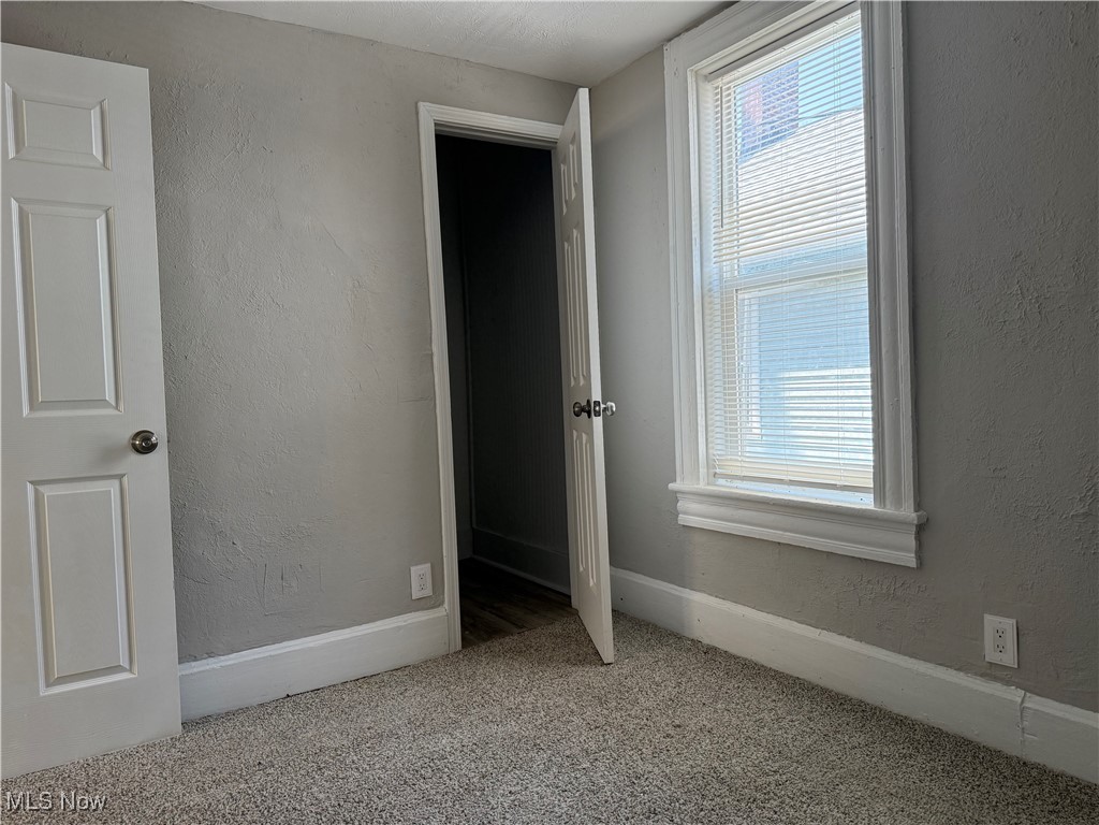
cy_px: 412
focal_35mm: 24
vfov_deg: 56.8
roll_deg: +1.5
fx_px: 762
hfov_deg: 71.6
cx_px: 550
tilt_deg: -1.7
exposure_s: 1/207
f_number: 1.78
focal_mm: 6.76
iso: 200
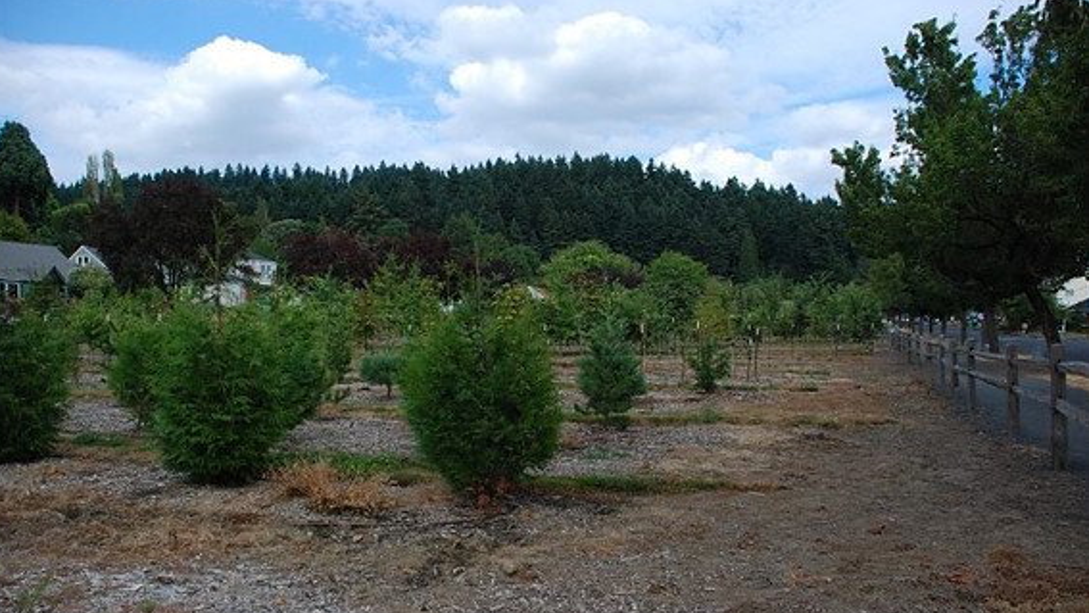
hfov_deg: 66.1
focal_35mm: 29
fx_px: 837
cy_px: 364
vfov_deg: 40.0
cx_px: 536
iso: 500
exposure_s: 1/2000
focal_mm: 18
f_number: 4
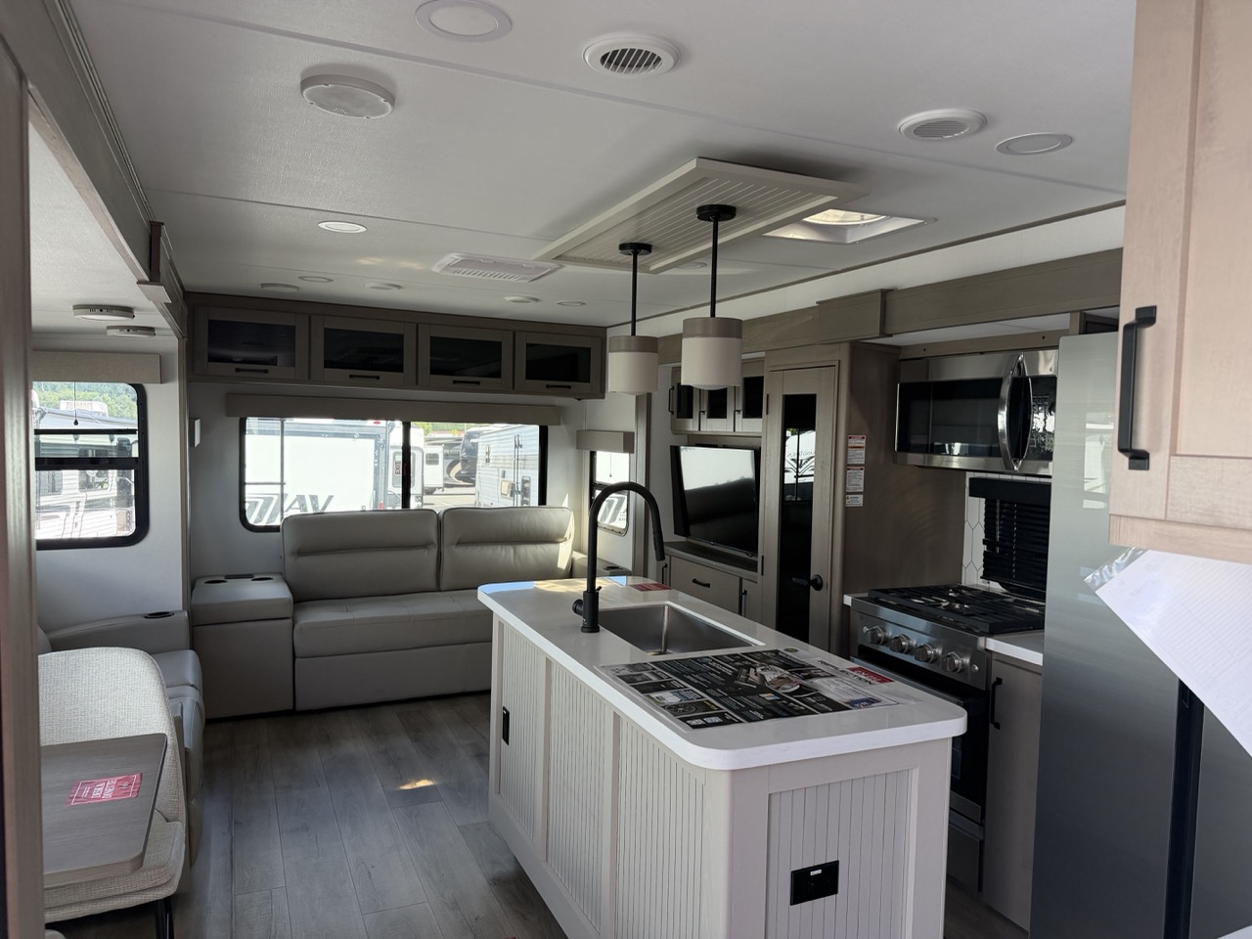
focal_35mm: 24
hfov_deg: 71.6
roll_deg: -1.0
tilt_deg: -2.3
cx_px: 626
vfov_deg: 56.8
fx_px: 868
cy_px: 470
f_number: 1.78
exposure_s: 1/224
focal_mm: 6.76
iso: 160
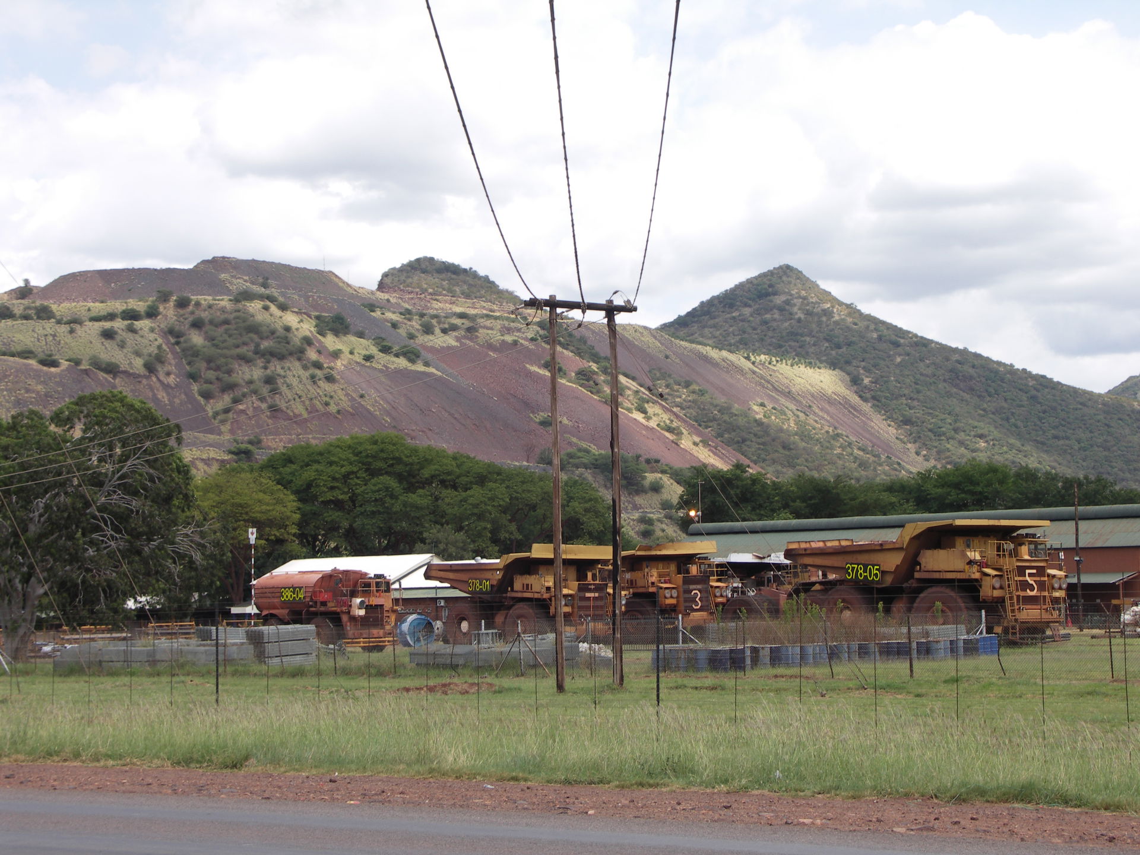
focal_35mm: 64
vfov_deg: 22.9
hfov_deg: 30.3
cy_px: 428
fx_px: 2108
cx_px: 570
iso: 50
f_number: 4.5
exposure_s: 1/250
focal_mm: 16.7
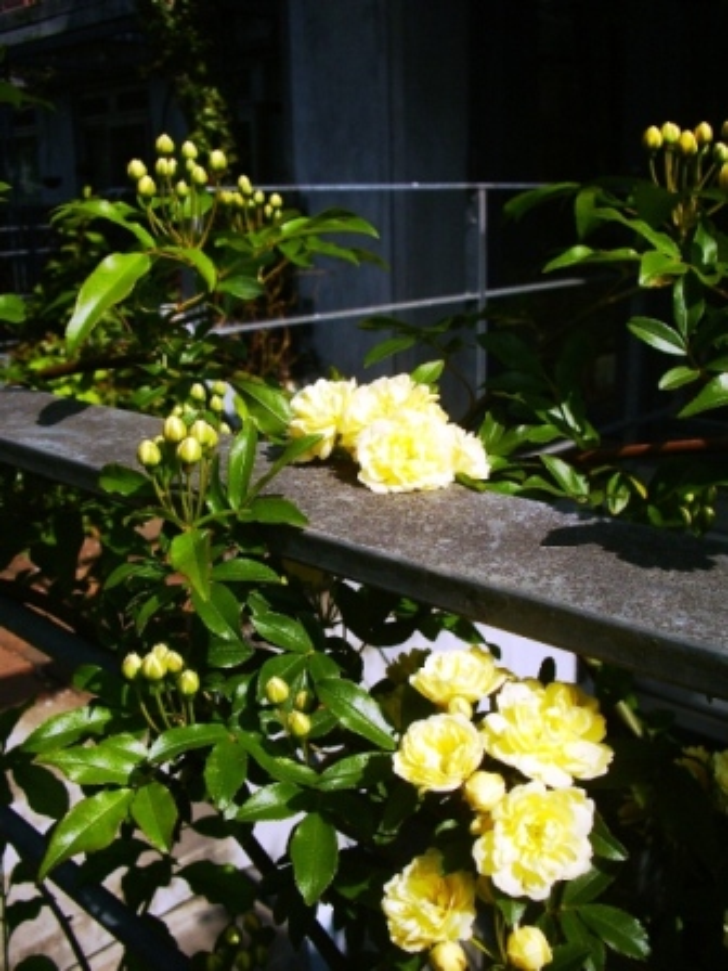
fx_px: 981
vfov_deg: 52.6
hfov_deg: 40.7
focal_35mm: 35
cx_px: 364
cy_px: 486
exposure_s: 1/800
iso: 80
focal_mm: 5.8
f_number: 4.3
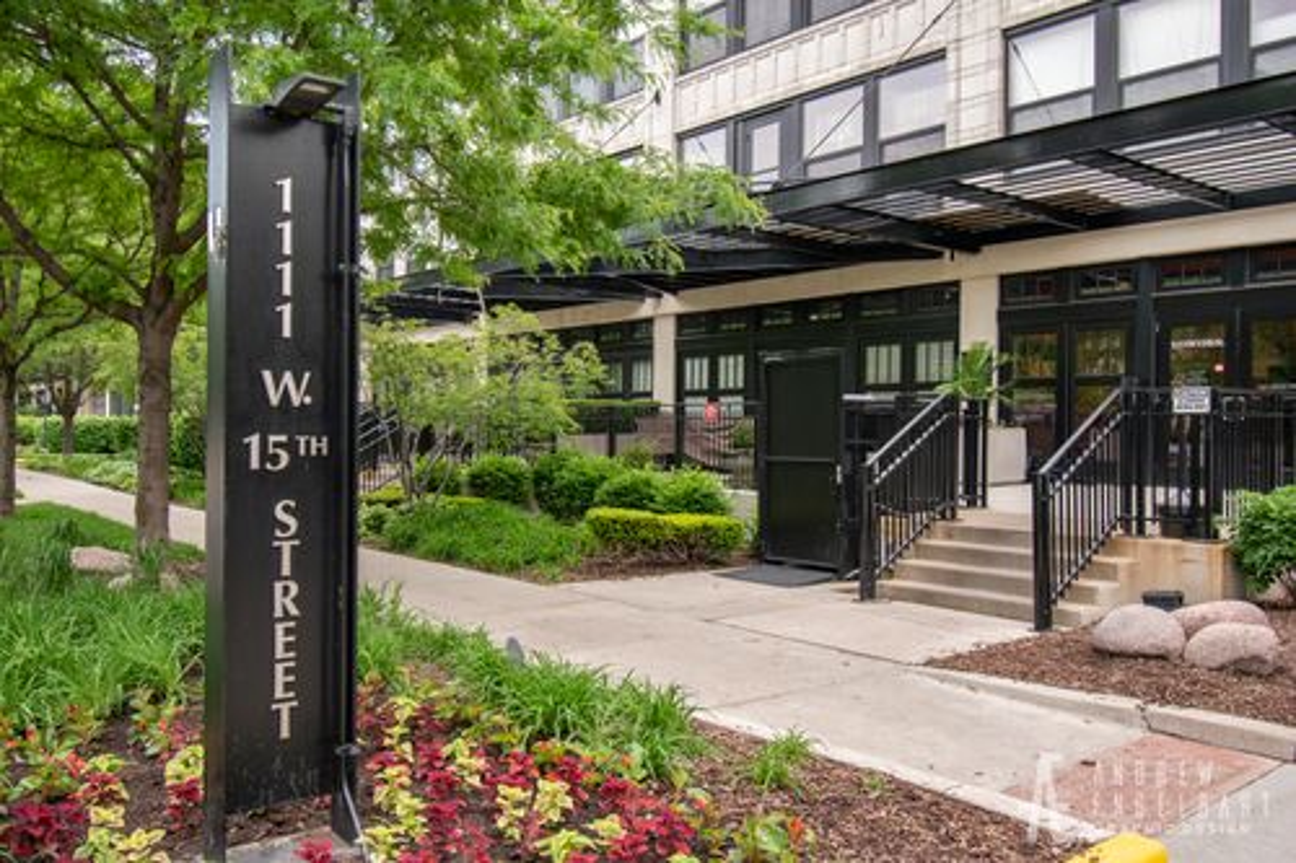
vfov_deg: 43.6
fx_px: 1080
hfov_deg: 61.9
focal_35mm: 30
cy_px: 432
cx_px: 648
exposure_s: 1/250
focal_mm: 20
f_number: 8
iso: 400
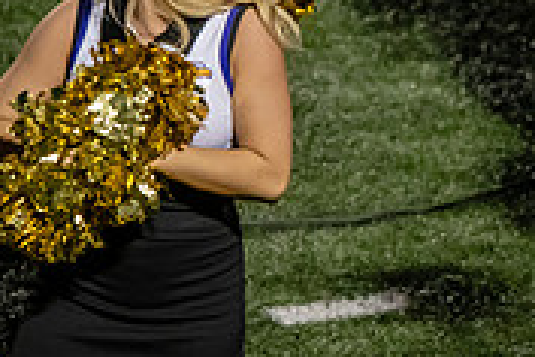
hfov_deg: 3.9
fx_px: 7787
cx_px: 716
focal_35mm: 524
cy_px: -59
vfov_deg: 2.6
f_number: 3.5
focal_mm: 160
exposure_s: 1/500
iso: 4000
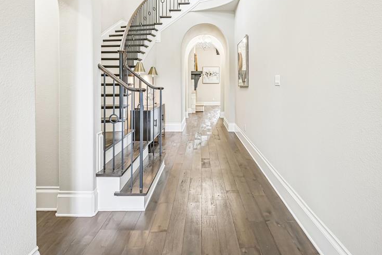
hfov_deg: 79.4
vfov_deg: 56.8
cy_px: 87
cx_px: 195
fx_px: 230
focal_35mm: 22
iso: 250
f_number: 9
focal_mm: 15.5
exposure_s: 1/6
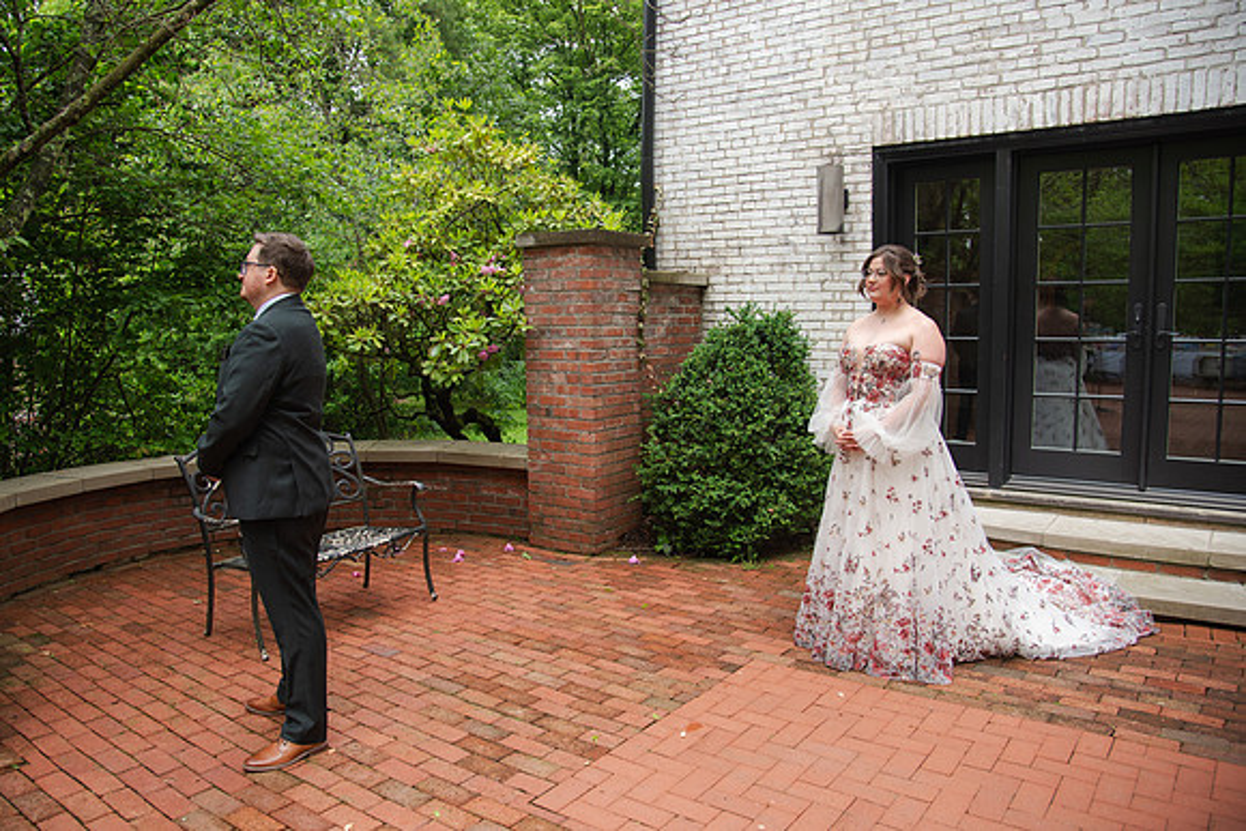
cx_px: 568
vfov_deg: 49.4
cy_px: 403
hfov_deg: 69.0
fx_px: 904
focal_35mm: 26
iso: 220
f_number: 4
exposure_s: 1/400
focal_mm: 24
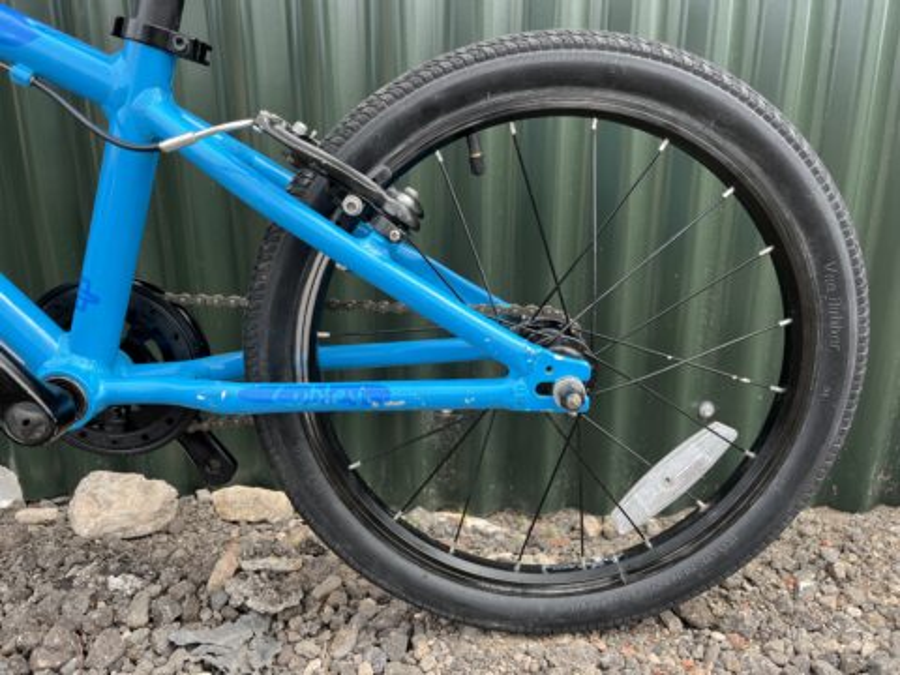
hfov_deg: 67.3
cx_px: 450
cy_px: 338
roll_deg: +0.5
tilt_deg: -18.2
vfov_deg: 53.1
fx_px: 676
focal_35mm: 26
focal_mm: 5.1
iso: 50
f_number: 1.6
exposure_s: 1/461
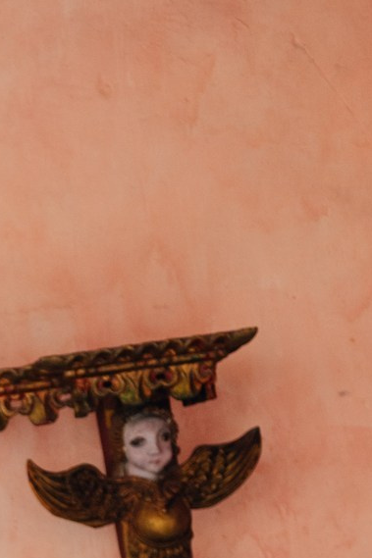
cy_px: 1043
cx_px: -459
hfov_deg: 5.9
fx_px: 3489
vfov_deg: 8.7
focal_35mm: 225
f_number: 2.8
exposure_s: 1/320
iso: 500
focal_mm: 50
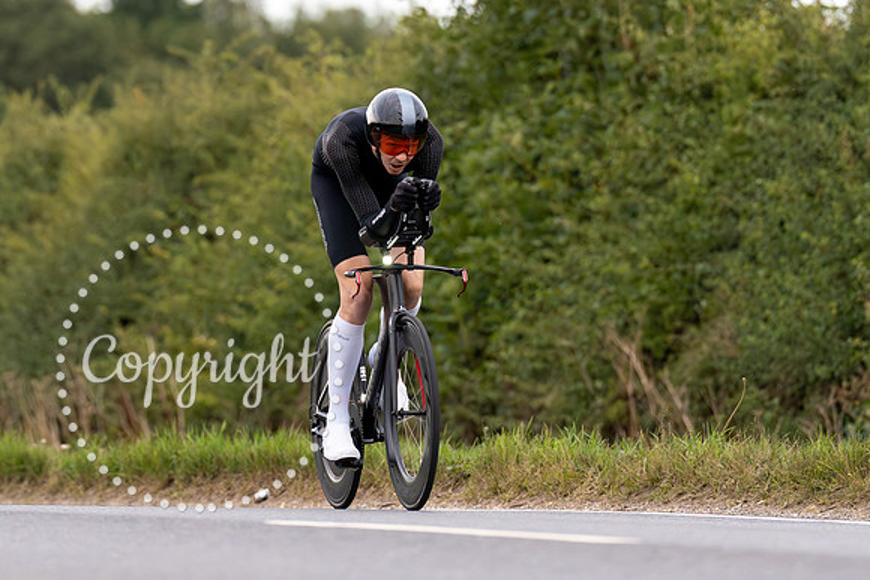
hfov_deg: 5.9
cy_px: 154
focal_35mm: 347
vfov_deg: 4.0
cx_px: 337
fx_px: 8381
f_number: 3.5
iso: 1600
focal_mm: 200
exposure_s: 1/800
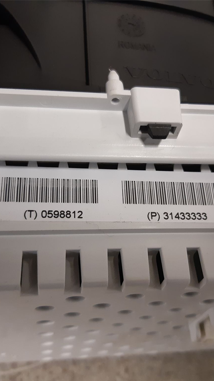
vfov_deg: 52.8
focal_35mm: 38
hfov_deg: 31.2
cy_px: 191
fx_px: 383
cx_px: 121
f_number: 1.7
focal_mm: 3.93
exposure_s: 1/50
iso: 160
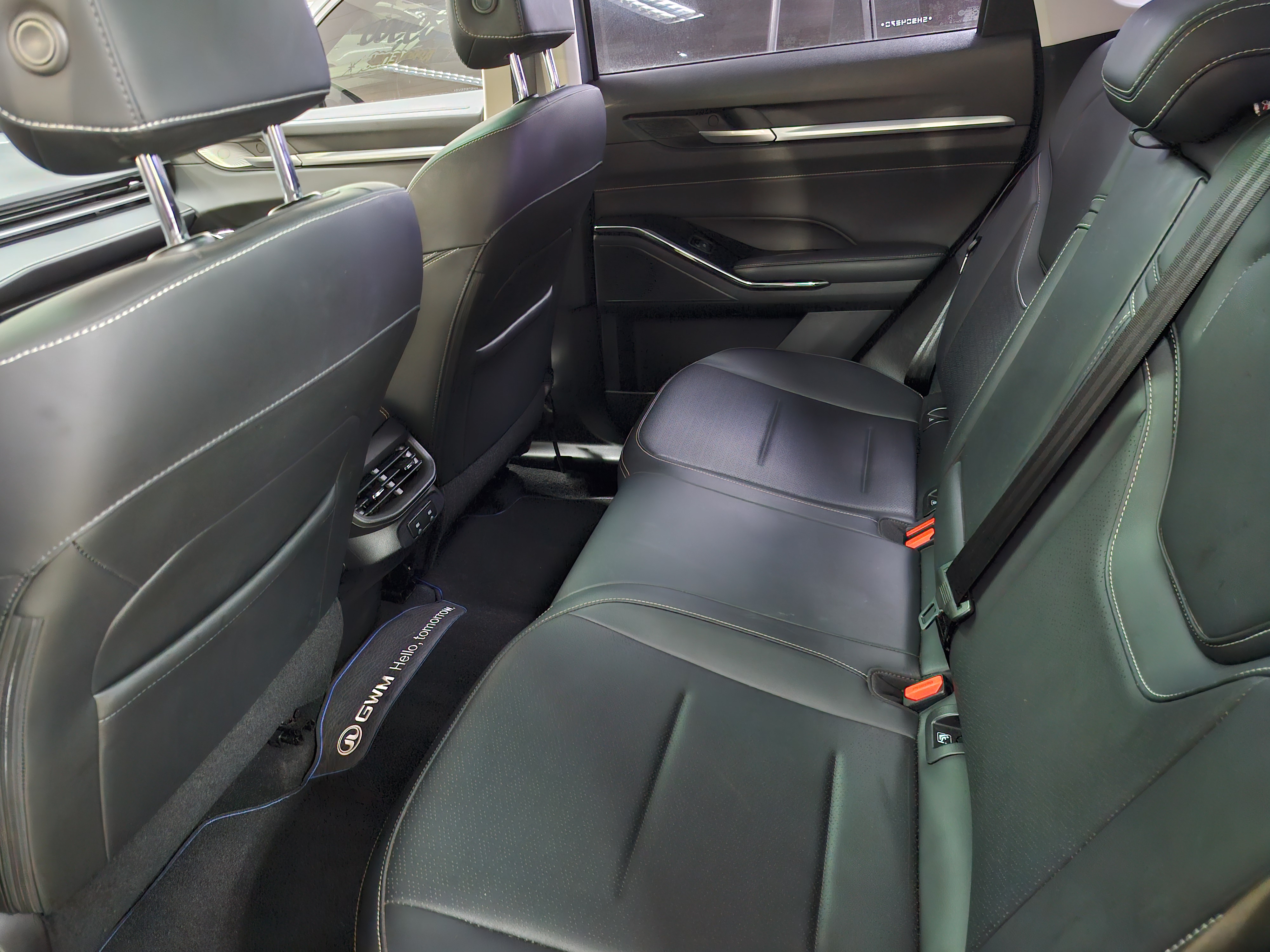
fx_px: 844
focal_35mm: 23
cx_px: 635
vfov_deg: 58.9
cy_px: 476
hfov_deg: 73.9
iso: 1600
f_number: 1.8
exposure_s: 1/10
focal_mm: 5.54
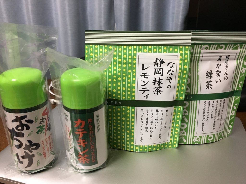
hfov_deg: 61.7
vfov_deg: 48.2
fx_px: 206
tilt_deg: -23.7
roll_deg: +0.2
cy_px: 92
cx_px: 123
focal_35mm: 29
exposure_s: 1/30
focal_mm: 4.15
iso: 125
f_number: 2.2
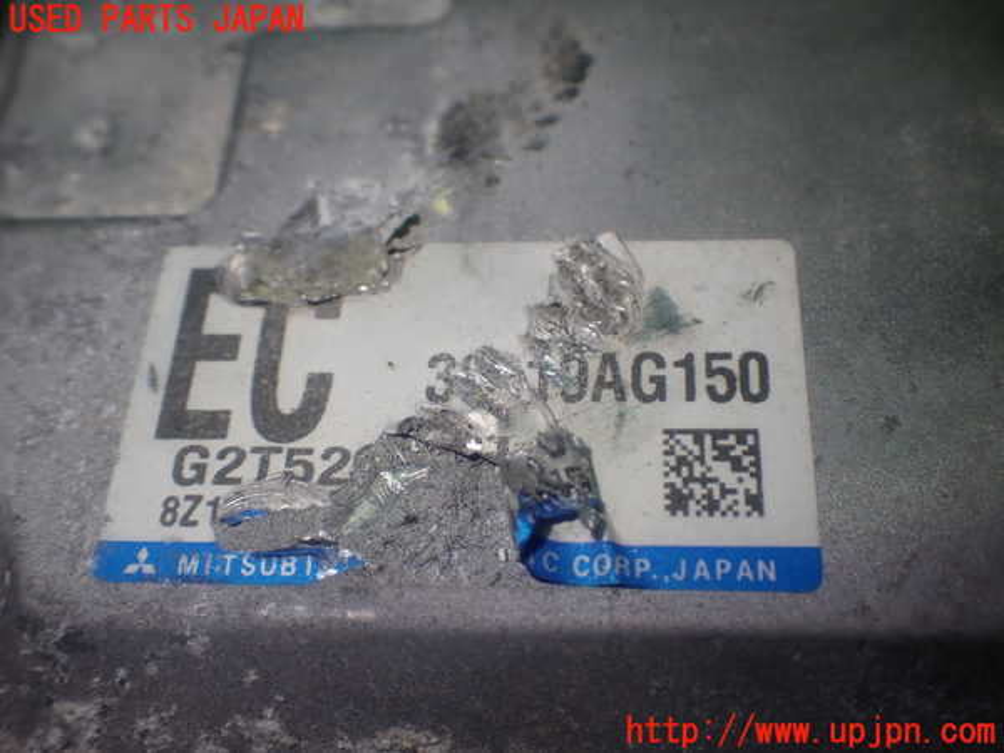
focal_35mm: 41
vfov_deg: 35.1
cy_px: 376
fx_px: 1189
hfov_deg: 45.8
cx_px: 502
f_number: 2.8
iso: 125
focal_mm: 7.31
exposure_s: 1/80
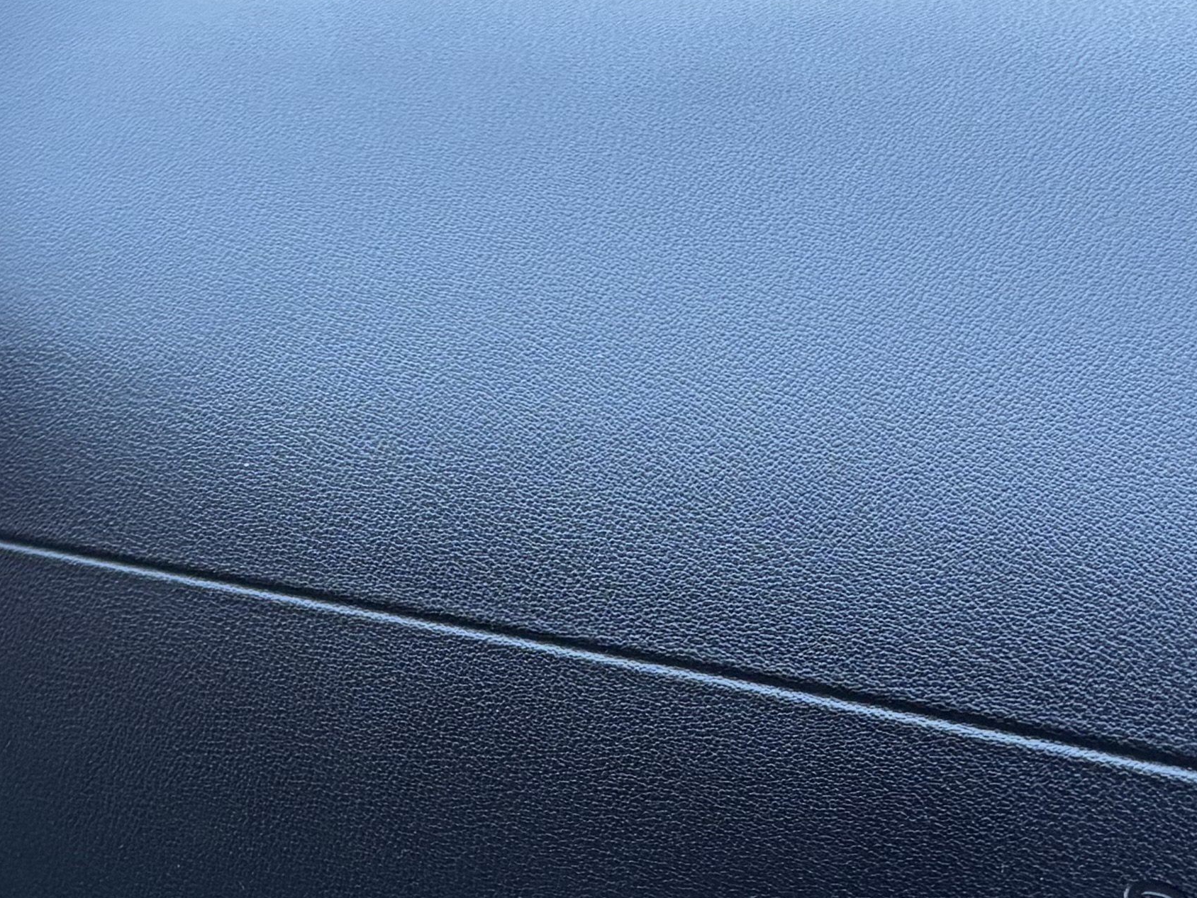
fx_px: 3043
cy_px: 933
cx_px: 163
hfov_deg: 21.8
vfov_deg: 16.4
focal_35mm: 88
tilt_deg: -19.0
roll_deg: +0.5
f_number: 1.6
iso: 125
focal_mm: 5.96
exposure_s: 1/70
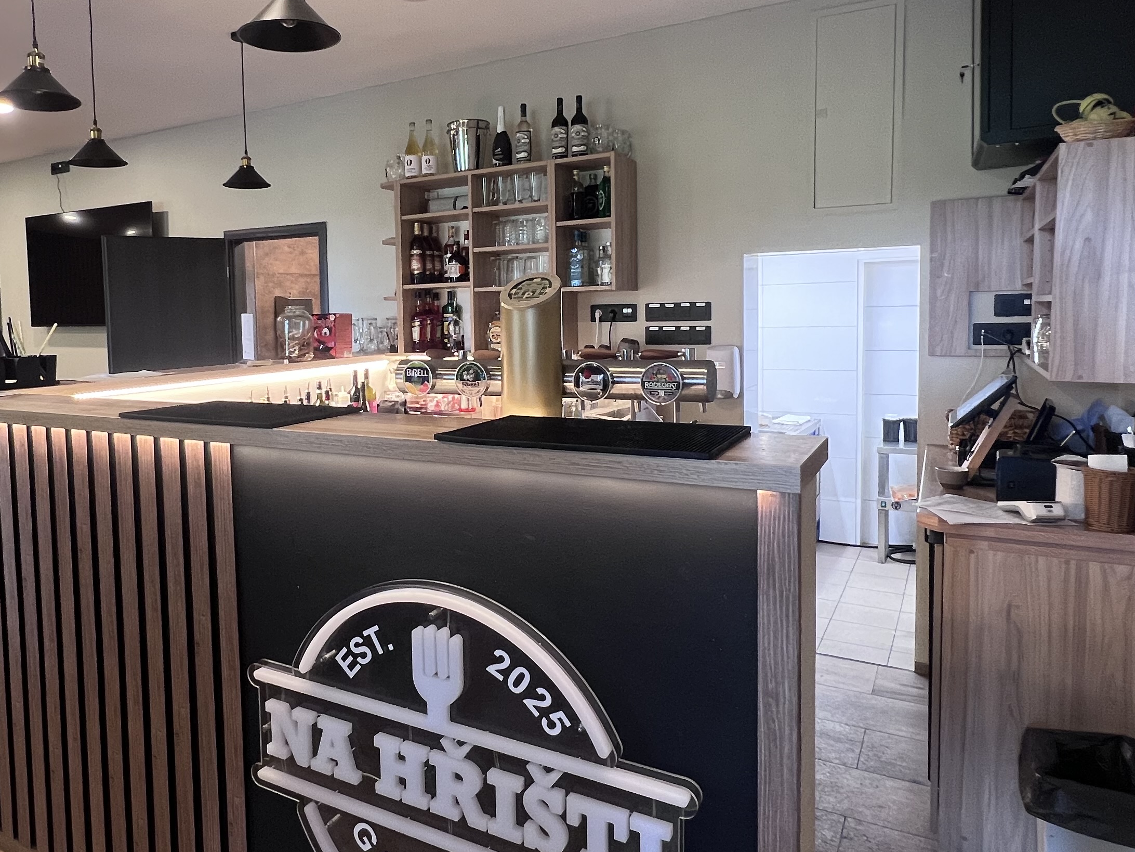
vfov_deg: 56.6
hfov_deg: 70.4
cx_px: 424
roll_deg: +1.6
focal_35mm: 24
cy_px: 367
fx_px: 787
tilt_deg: -3.6
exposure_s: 1/50
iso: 200
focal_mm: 1.57
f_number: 1.8
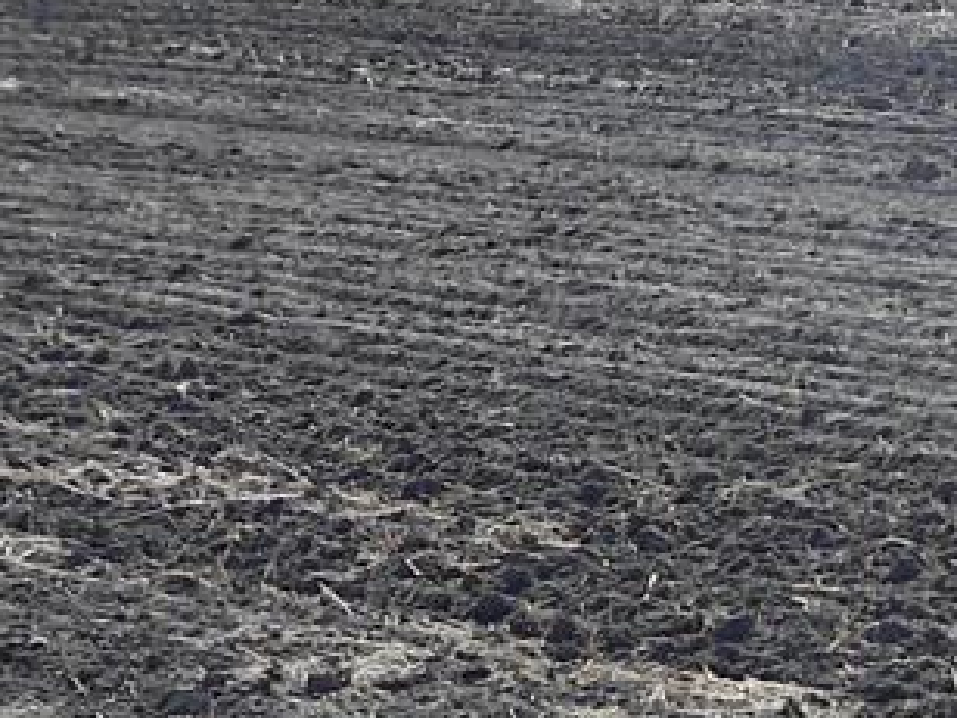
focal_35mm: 216
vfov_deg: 6.9
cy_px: 233
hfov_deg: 9.1
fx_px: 5972
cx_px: 914
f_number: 9.4
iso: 640
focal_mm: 19
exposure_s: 1/647
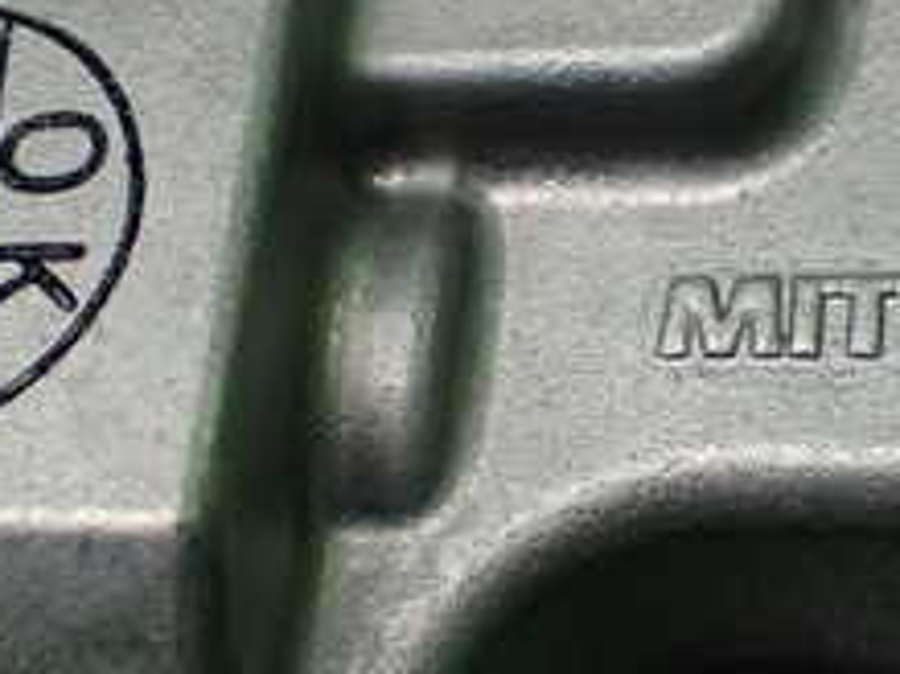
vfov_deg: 14.2
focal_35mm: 104
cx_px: 522
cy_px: 349
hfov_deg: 18.9
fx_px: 2702
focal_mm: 6.83
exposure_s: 1/160
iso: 500
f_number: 2.7
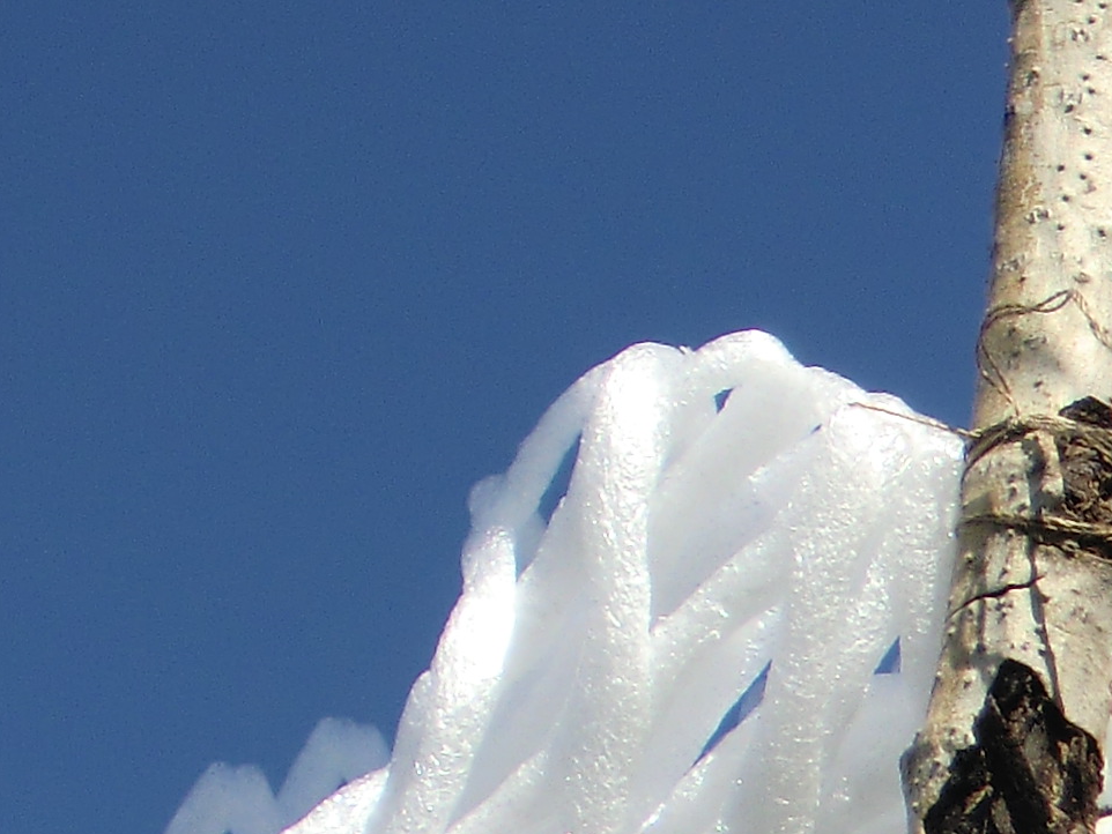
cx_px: -876
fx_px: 6780
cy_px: -615
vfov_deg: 6.9
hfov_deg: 9.0
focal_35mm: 211
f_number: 4
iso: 64
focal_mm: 8.4
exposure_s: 1/640
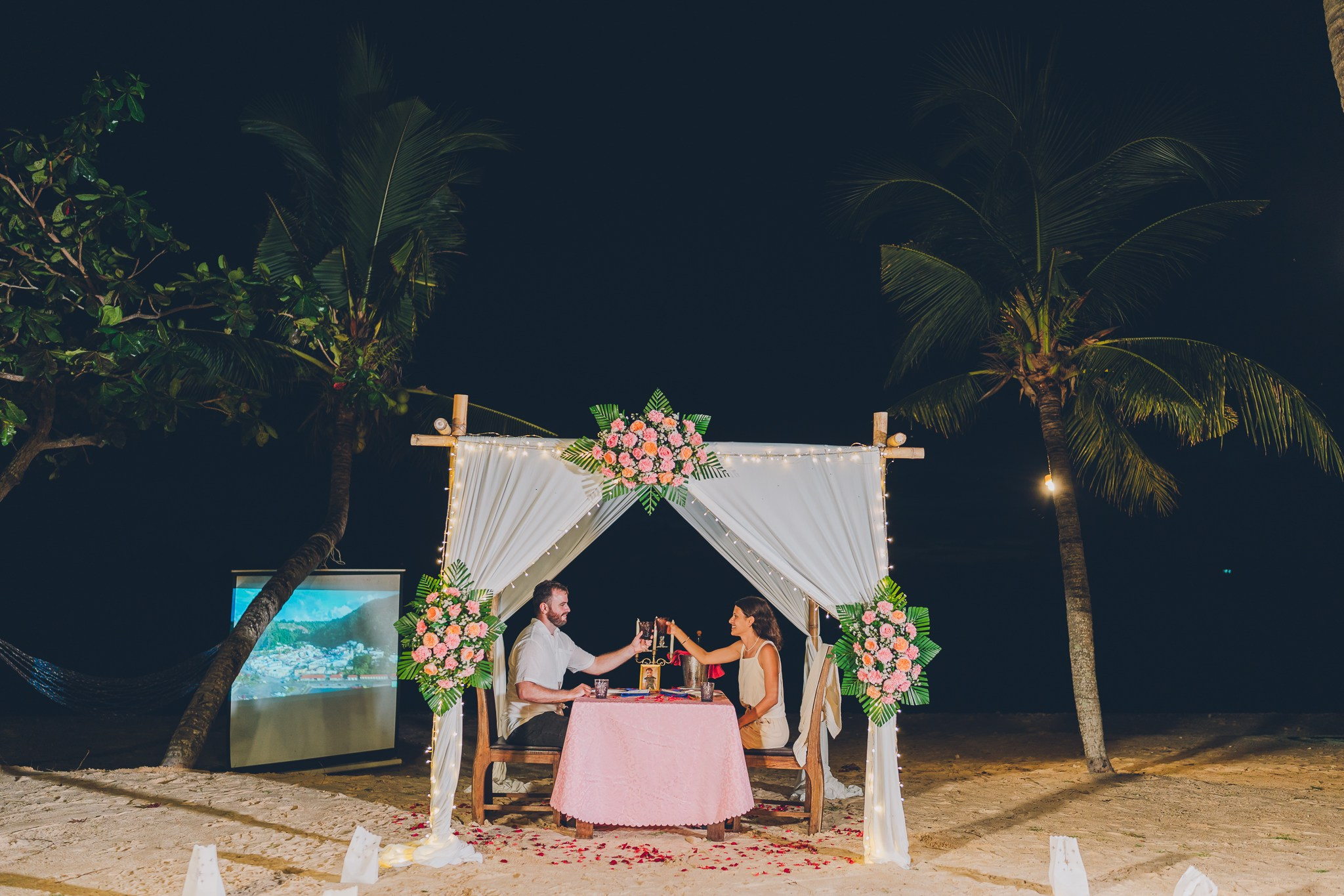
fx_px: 1306
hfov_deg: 54.4
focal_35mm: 35
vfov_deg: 37.8
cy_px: 448
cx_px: 672
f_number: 1.4
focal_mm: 35
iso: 250
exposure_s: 1/30
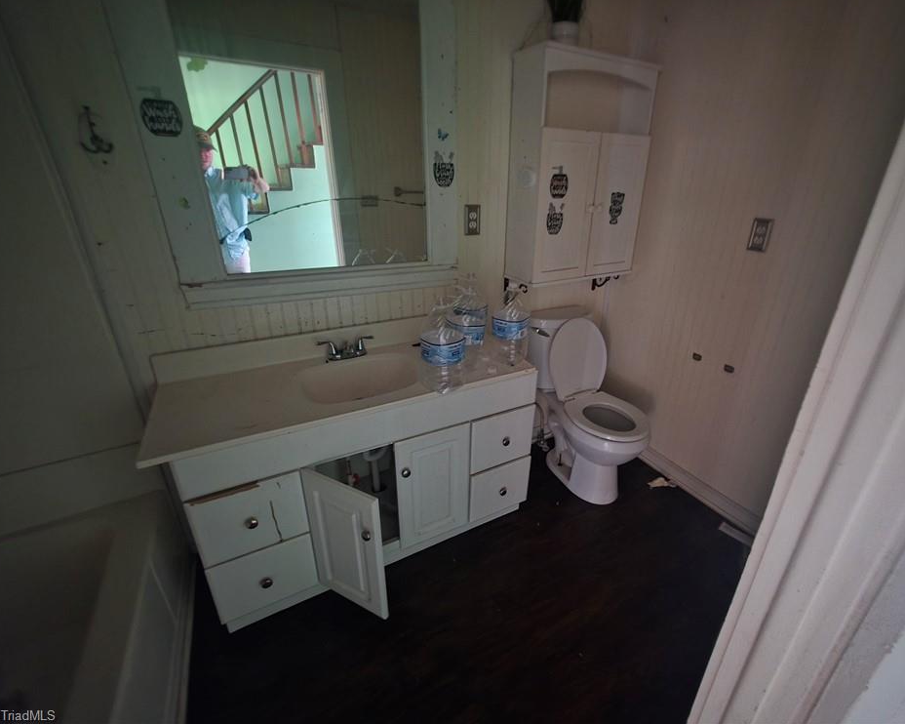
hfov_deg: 100.5
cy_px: 350
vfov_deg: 87.9
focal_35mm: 14
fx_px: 375
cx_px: 485
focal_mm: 2.2
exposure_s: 1/8
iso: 1600
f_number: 1.9
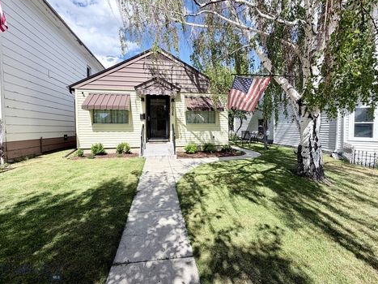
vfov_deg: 81.6
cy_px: 133
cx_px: 189
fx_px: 164
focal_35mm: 15
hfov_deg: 98.2
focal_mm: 2.22
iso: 25
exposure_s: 1/770
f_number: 2.2
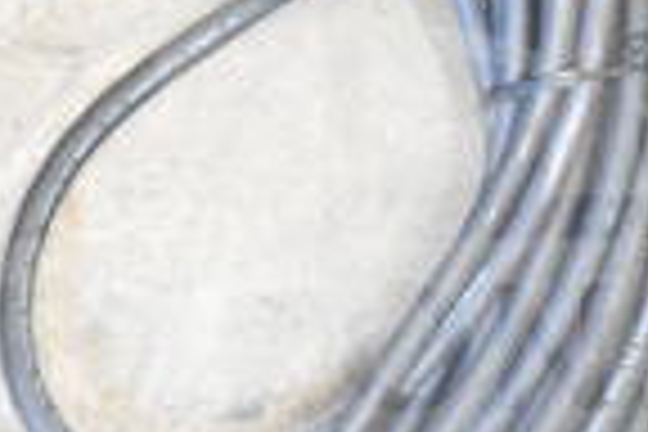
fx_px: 2754
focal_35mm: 153
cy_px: 97
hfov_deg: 13.4
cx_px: 248
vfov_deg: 9.0
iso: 3200
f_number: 4
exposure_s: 1/40
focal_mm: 24
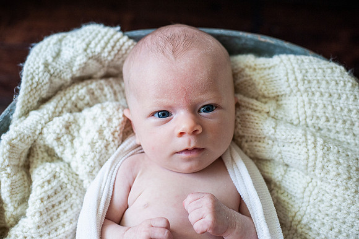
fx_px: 521
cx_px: 171
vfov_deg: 25.8
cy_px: 114
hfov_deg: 38.0
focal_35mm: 52
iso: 800
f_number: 2.8
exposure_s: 1/250
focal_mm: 50
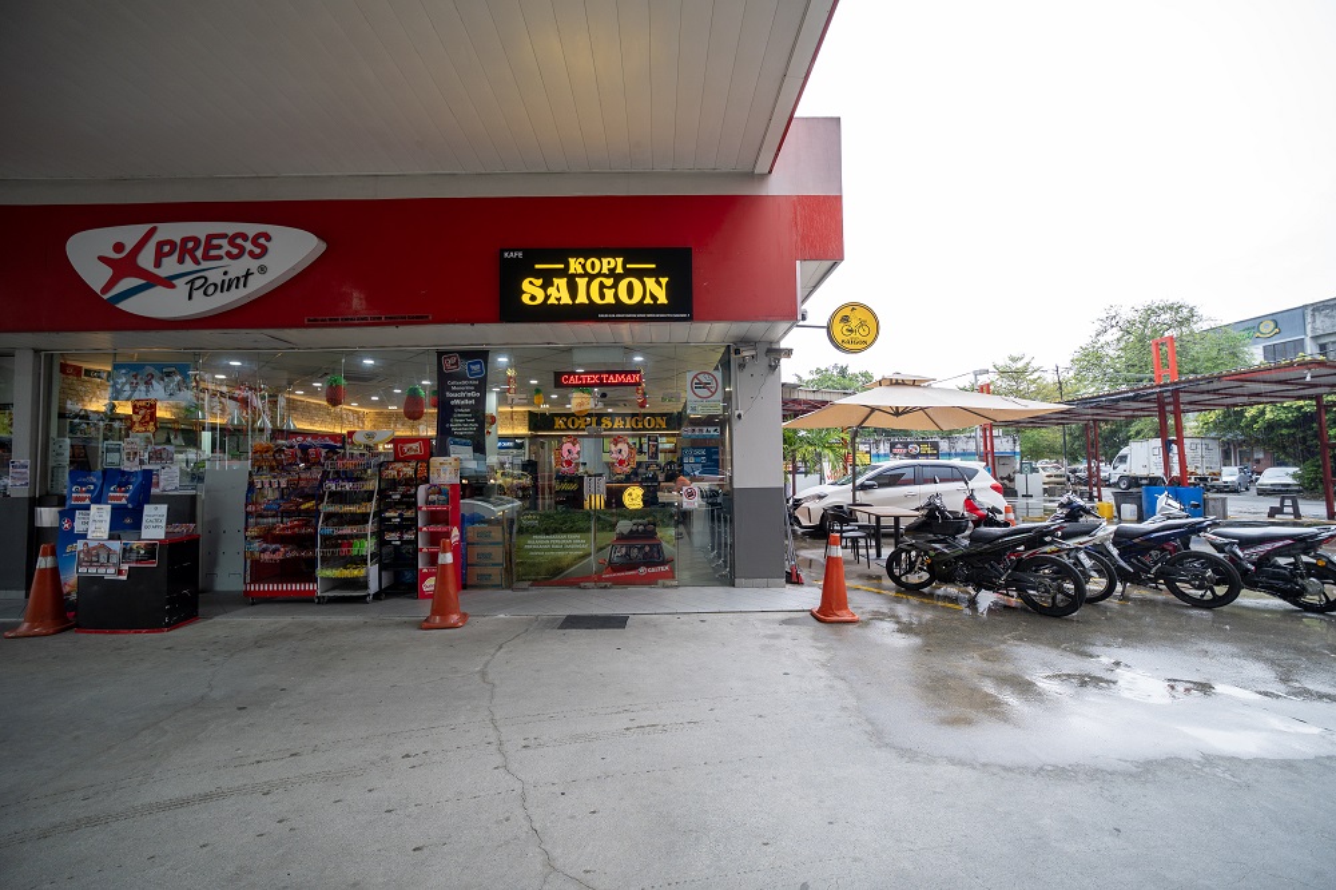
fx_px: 501
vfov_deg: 83.2
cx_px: 668
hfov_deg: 106.3
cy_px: 445
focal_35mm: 14
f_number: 2.8
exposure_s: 1/40
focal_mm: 9
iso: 100
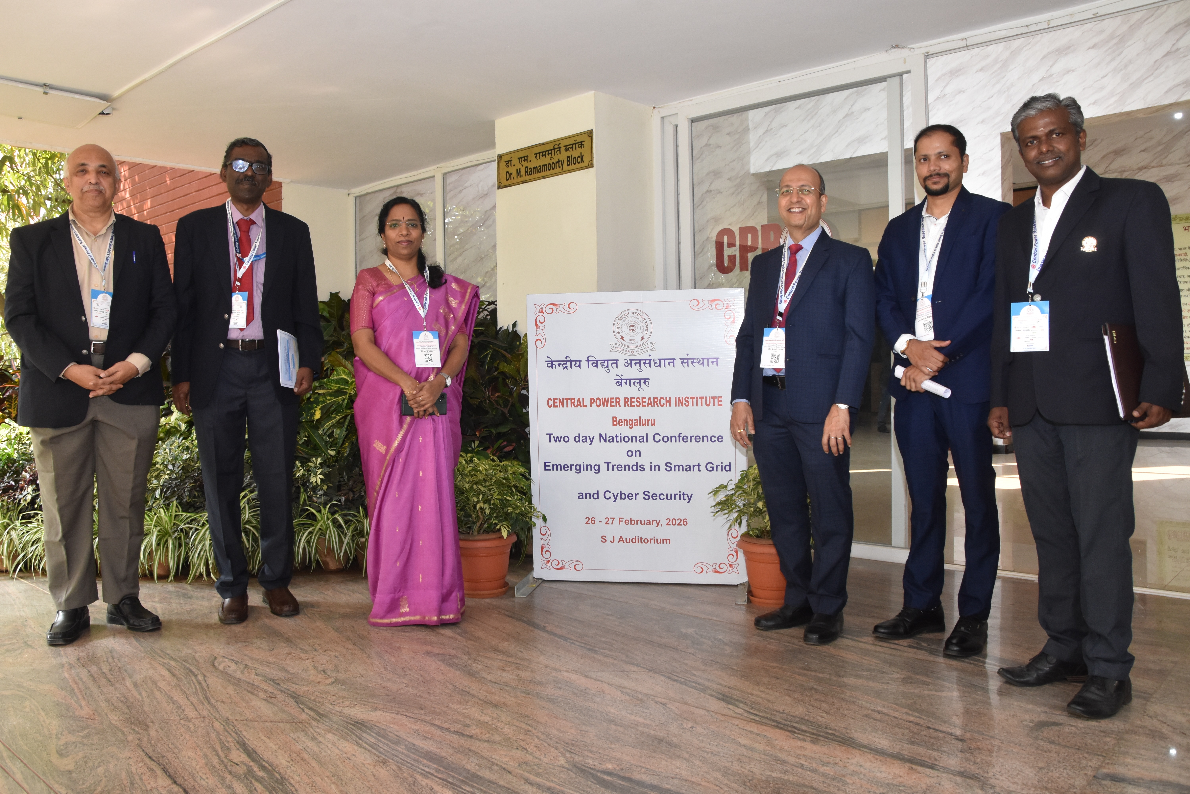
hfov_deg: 67.4
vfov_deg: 47.9
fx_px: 892
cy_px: 397
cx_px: 595
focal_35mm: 27
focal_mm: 18
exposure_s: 1/160
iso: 1250
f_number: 8
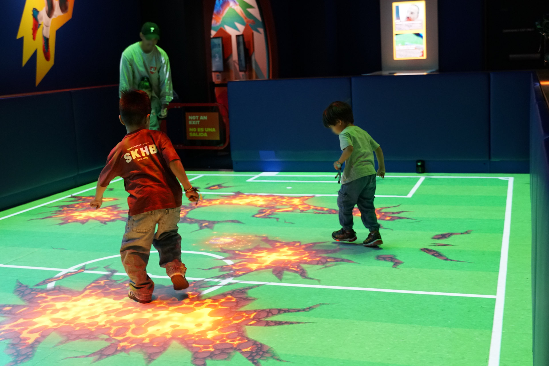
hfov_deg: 41.6
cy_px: 183
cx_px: 274
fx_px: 723
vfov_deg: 28.4
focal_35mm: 47
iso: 1600
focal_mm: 31.6
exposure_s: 1/160
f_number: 3.2
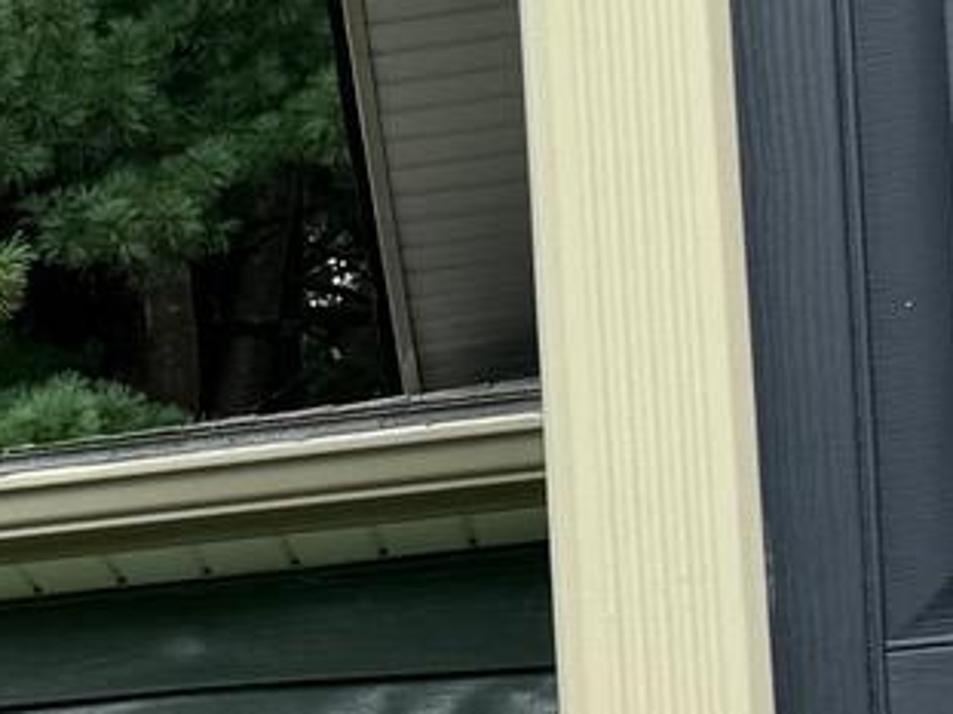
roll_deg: -0.2
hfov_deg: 9.5
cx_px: -1976
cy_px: 1177
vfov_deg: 9.1
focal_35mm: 158
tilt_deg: +3.7
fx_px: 4348
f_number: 1.78
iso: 80
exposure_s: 1/952
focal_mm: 6.76
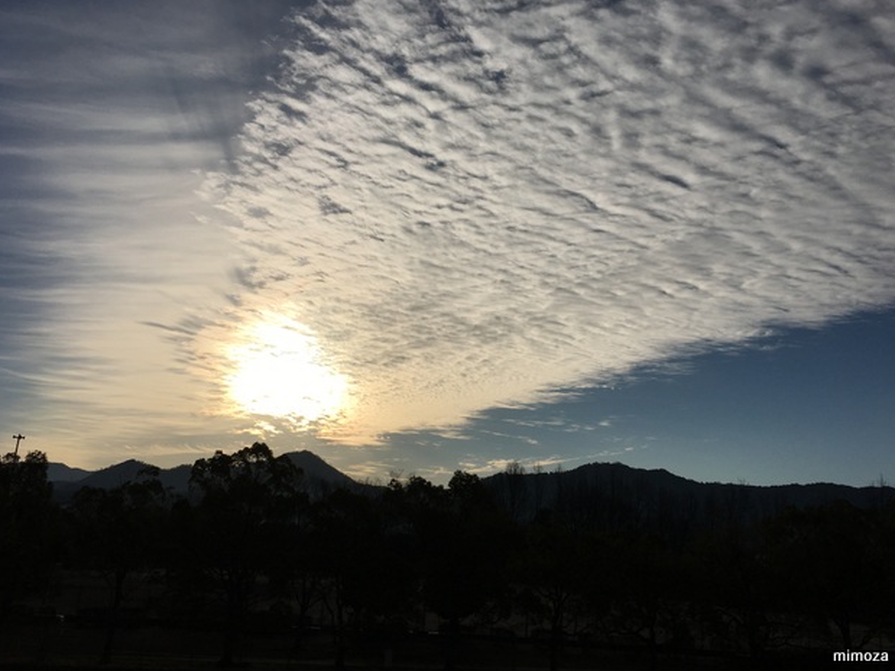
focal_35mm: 30
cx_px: 450
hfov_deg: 60.0
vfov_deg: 46.8
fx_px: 776
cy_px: 337
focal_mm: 4.15
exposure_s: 1/9615
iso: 25
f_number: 2.2
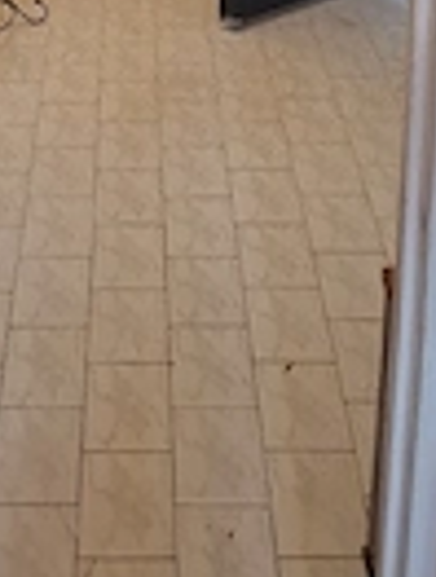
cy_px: -229
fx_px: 1170
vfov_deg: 23.5
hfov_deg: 21.0
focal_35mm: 70
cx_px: 128
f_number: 1.8
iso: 320
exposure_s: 1/33
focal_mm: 5.54
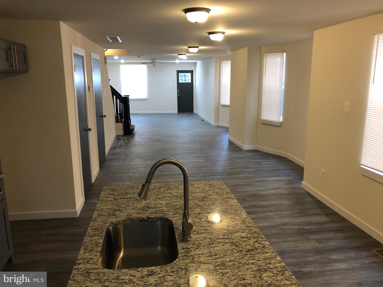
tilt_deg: -11.7
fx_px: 310
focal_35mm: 28
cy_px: 144
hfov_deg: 63.4
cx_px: 192
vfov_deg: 49.7
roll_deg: +0.4
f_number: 1.8
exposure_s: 1/15
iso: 40
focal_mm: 3.99
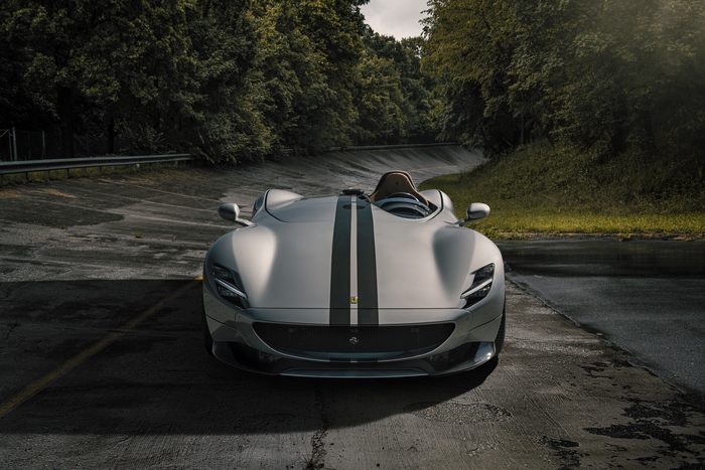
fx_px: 979
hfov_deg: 39.6
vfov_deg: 27.0
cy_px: 235
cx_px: 352
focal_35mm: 50
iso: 100
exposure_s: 1/200
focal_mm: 50
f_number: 9
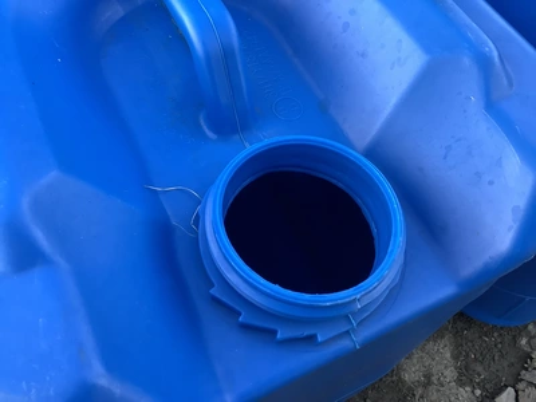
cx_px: 268
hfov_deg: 58.4
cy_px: 201
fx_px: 480
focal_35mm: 31
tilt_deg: -57.0
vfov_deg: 45.4
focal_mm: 3.3
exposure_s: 1/60
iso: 125
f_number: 2.4
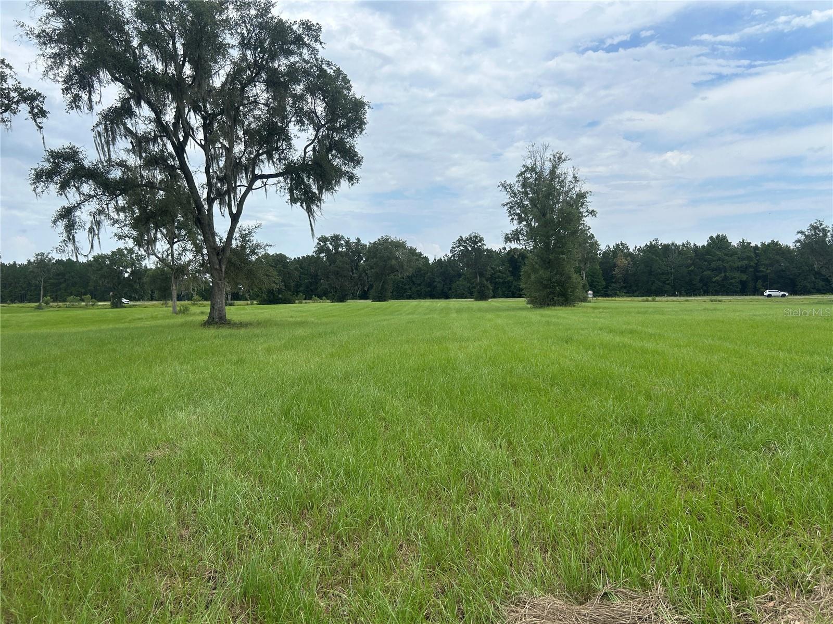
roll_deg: +0.9
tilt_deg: -1.1
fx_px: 626
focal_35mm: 26
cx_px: 416
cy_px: 312
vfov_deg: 53.1
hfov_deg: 67.3
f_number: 1.5
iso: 50
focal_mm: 5.7
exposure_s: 1/4274
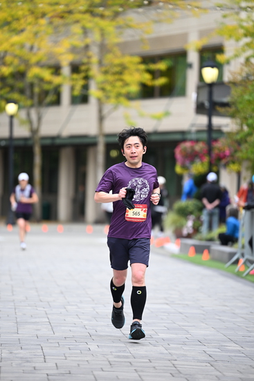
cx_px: 127
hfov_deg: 6.9
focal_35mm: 200
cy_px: 190
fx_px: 2115
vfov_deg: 10.3
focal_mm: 200
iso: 640
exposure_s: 1/1600
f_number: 2.8
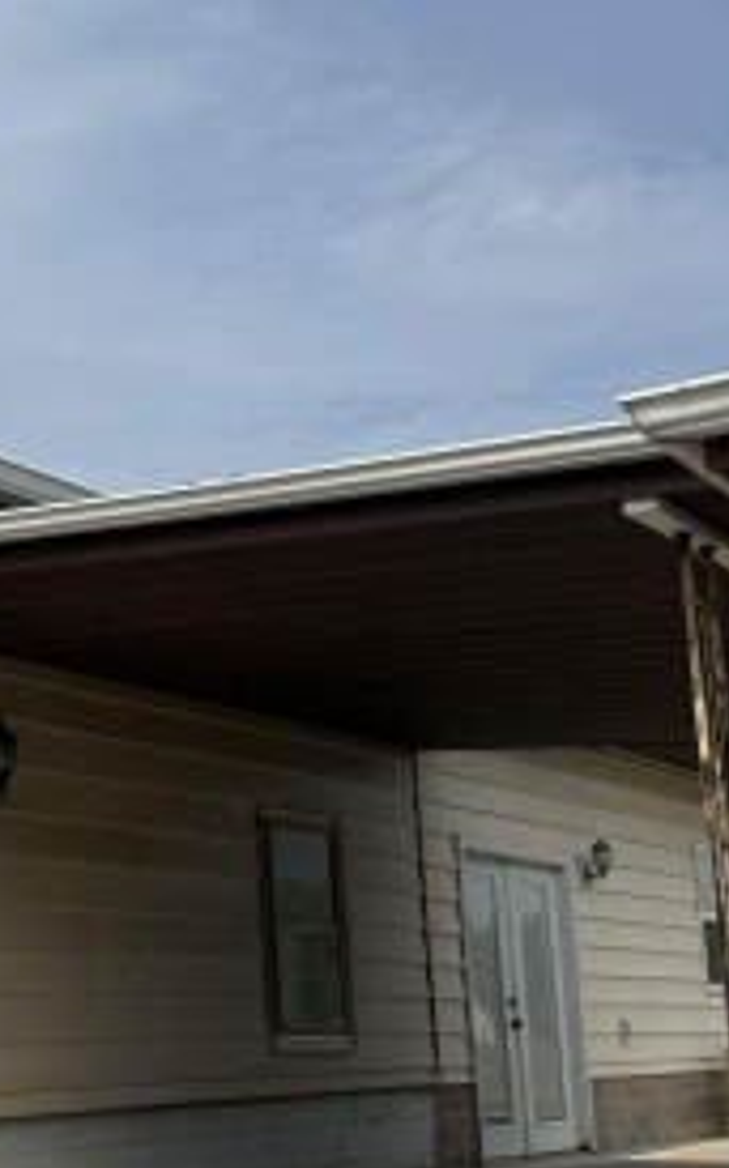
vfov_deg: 32.9
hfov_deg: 20.0
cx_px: -62
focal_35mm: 62
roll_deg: +0.2
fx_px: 1973
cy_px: 716
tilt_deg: +8.8
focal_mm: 6.76
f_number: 1.78
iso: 80
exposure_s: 1/7353
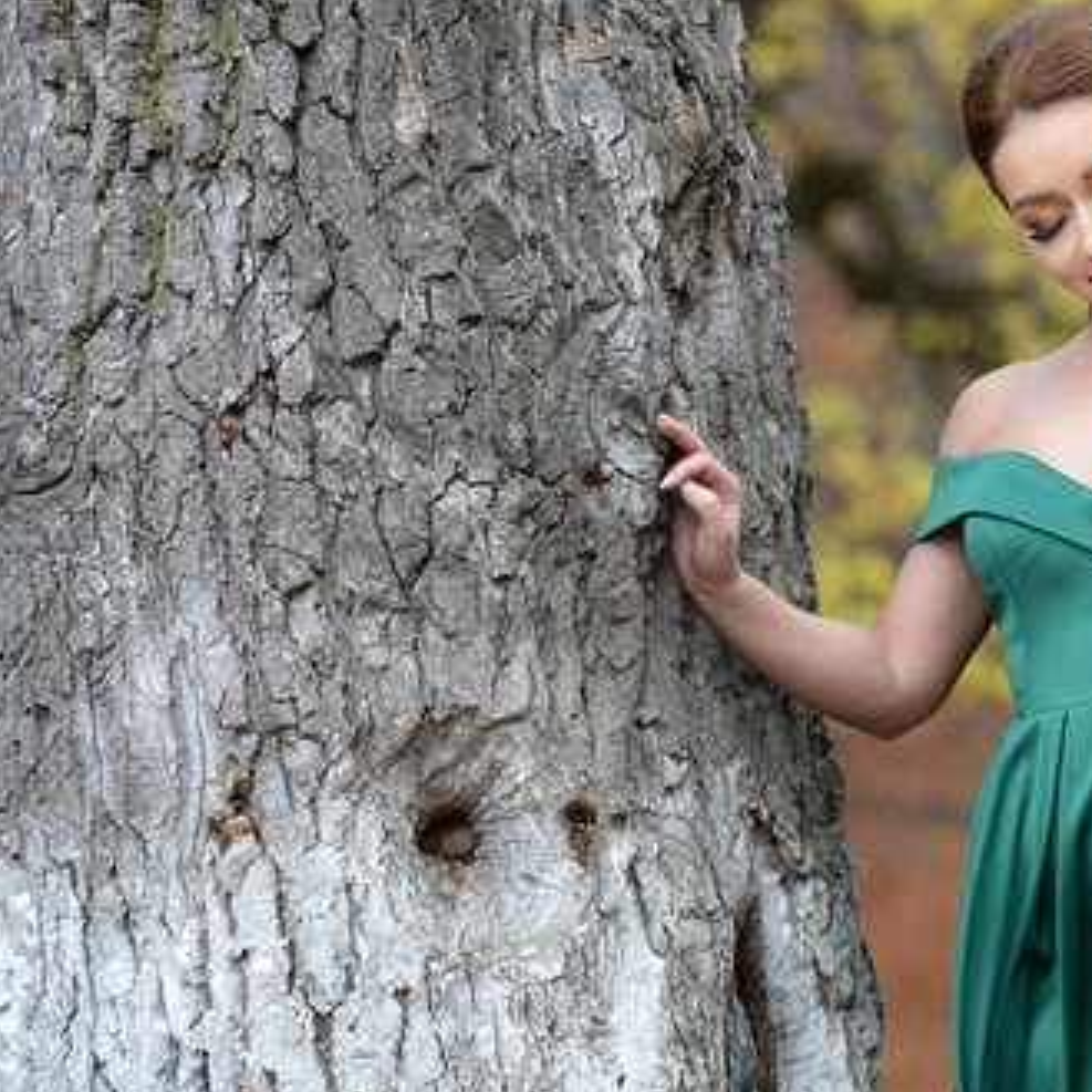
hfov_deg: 8.0
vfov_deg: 8.1
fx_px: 7745
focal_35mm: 217
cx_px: 1218
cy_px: 292
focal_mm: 112
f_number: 2.8
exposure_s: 1/200
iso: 200
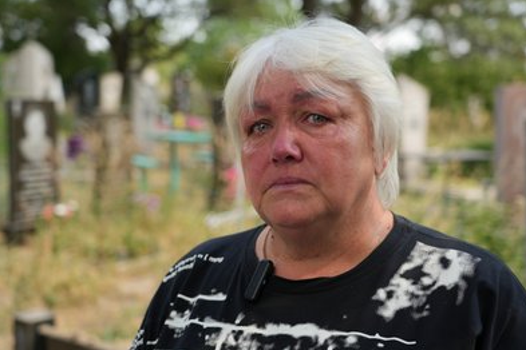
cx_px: 265
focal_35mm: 55
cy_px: 176
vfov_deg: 24.6
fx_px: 804
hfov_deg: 36.2
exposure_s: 1/250
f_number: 4
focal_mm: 54
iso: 100
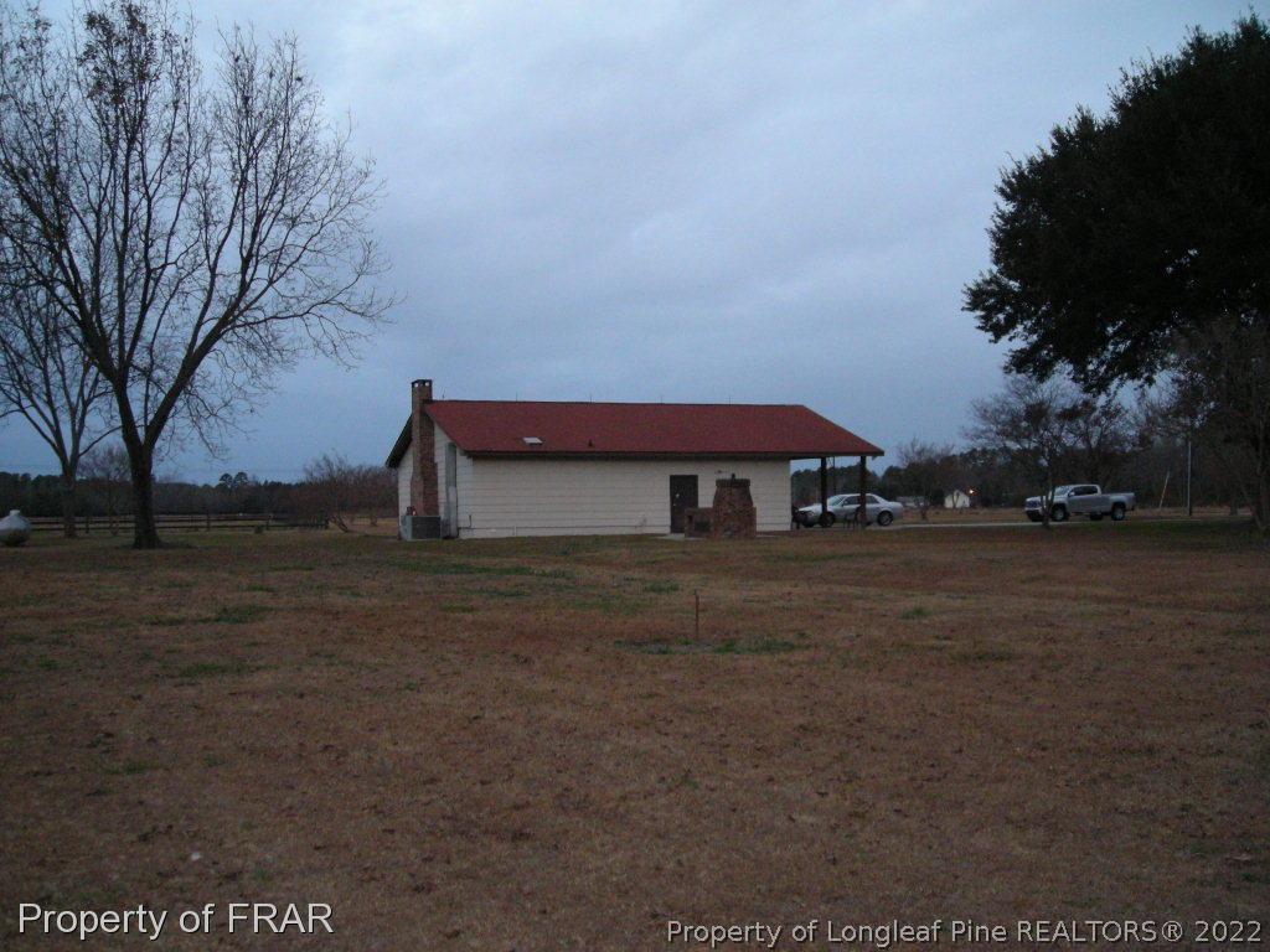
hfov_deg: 49.0
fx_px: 1394
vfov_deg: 37.7
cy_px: 476
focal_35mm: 38
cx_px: 635
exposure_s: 1/60
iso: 220
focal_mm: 6.3
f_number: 3.2
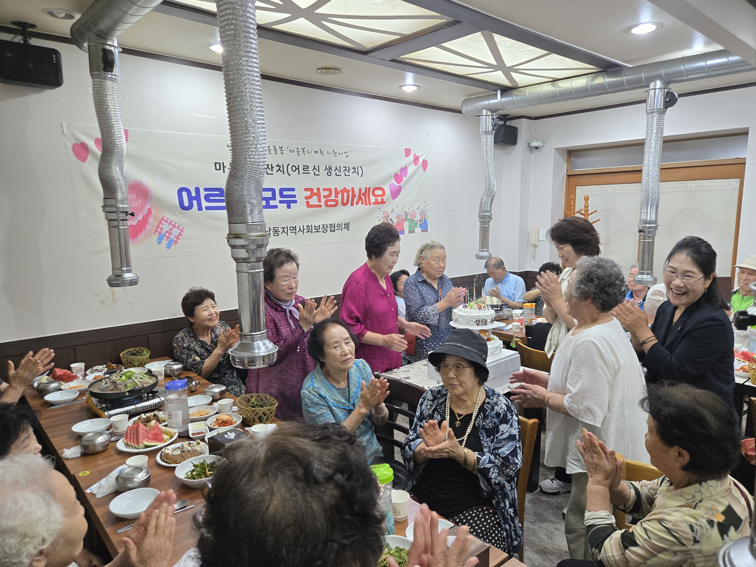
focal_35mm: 23
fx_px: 502
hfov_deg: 73.9
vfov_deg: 58.9
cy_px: 284
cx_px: 378
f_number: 1.8
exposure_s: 1/120
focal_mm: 5.4
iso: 250
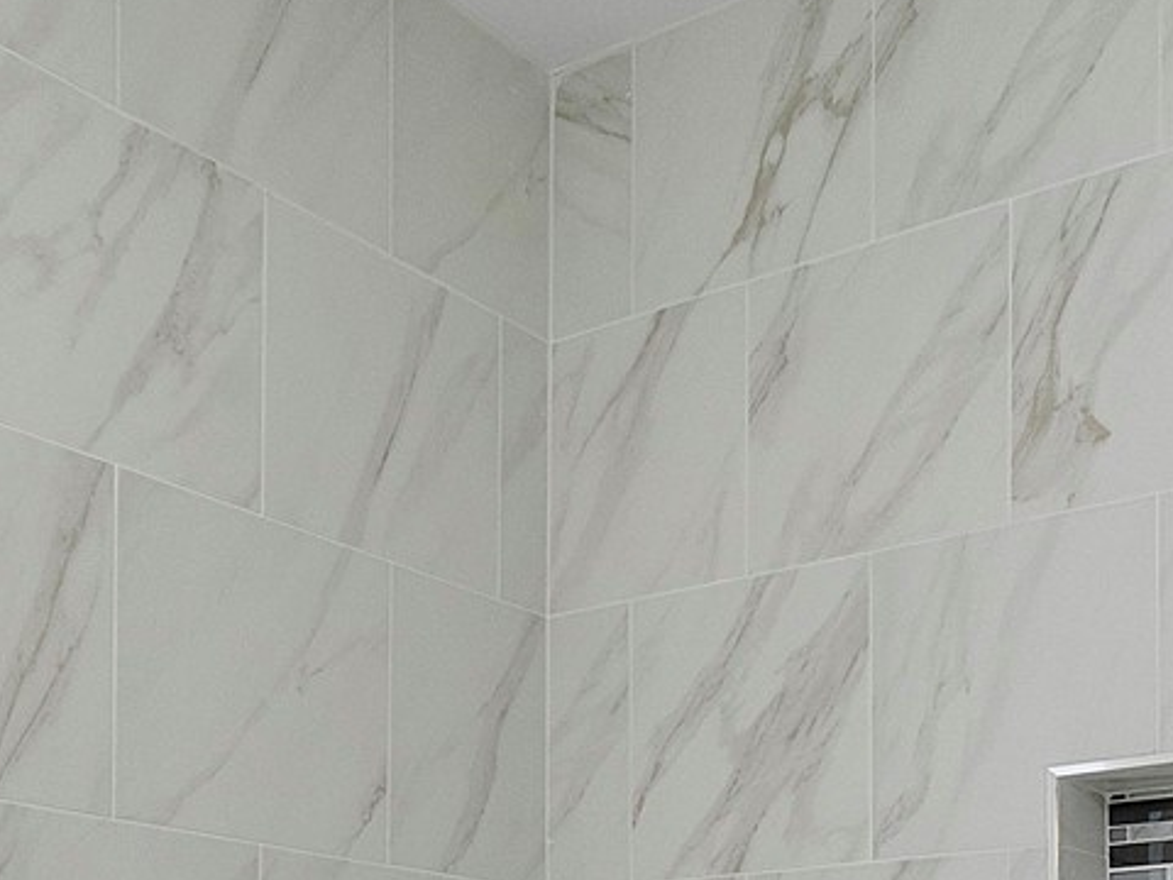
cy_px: 1150
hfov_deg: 36.5
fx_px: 1728
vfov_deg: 24.8
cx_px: 899
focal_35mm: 51
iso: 250
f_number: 9
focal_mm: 10
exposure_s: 1/160
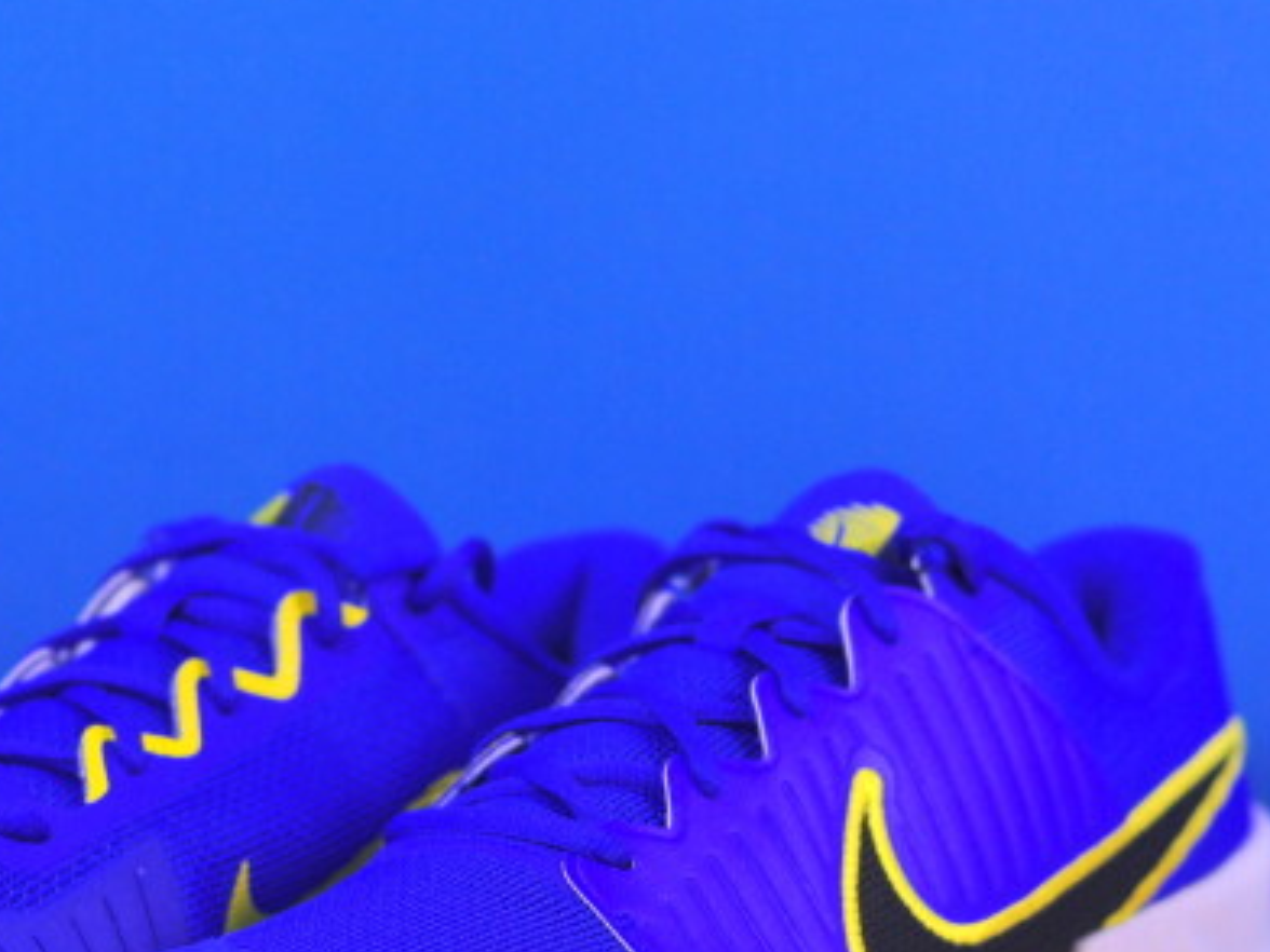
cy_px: 578
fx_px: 5393
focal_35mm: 147
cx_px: 470
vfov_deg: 10.1
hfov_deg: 13.4
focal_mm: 50
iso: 250
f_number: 2.8
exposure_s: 1/320
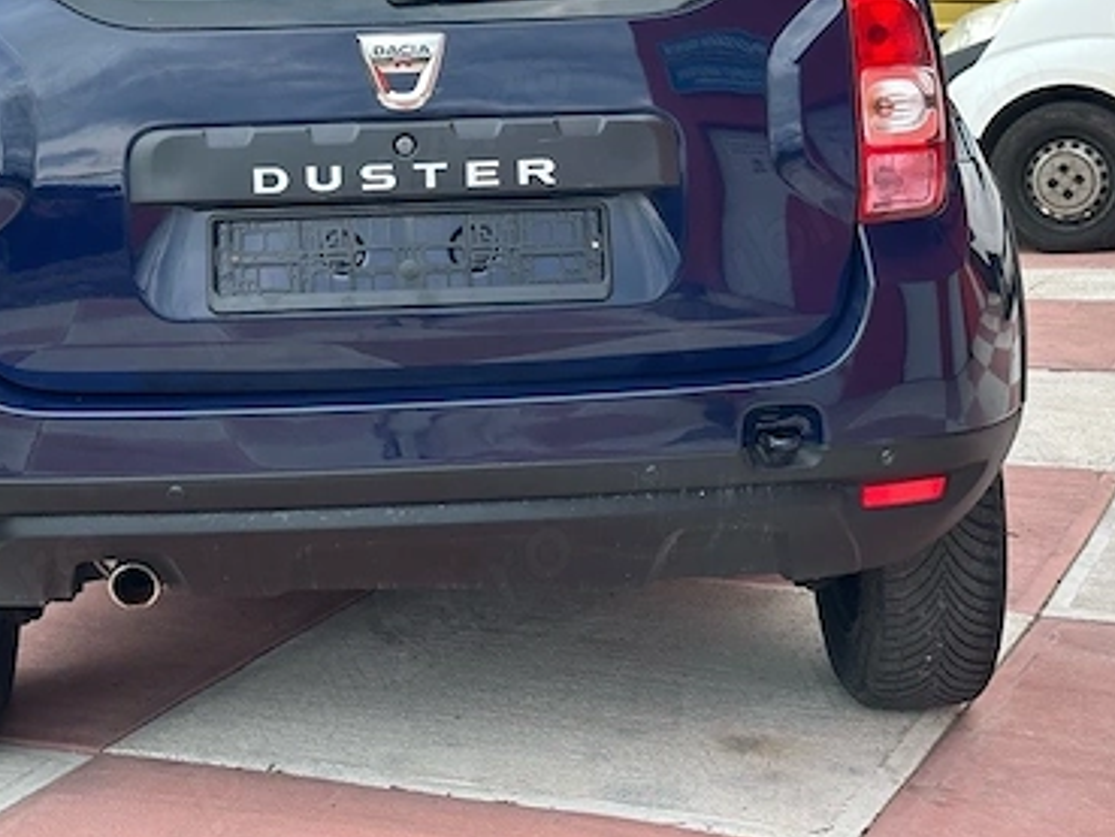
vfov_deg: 18.8
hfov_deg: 25.0
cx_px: 499
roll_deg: -0.1
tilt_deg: -8.0
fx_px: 2513
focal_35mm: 78
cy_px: 212
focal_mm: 6.86
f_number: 1.78
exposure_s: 1/121
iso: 80
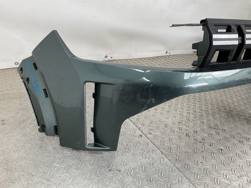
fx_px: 210
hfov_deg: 61.7
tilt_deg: -27.8
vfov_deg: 48.2
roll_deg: -7.3
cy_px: 94
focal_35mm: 29
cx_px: 126
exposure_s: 1/120
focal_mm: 3
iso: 20
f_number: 1.8
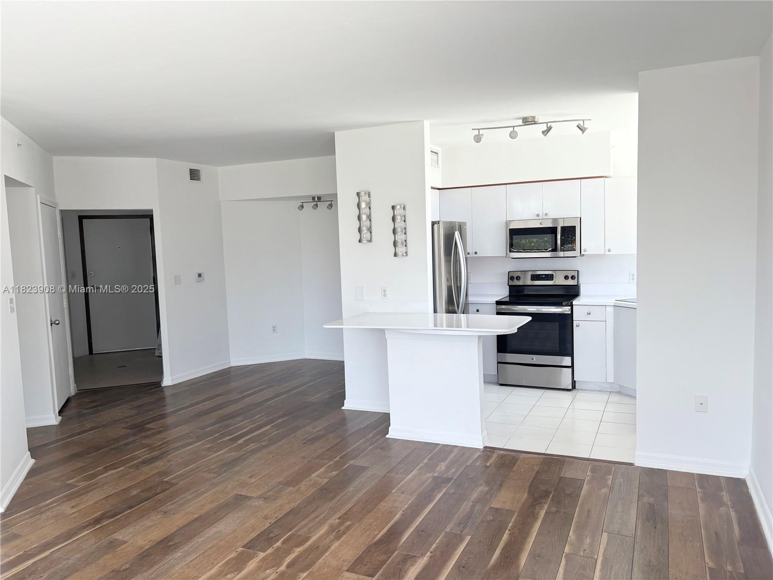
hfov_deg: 67.3
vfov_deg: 53.1
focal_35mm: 26
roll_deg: +2.4
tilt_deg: -5.7
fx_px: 581
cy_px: 290
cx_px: 386
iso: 40
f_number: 1.6
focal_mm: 5.96
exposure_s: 1/134
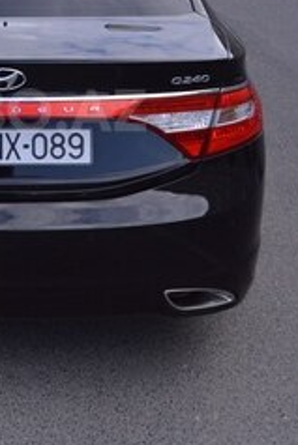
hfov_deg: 17.1
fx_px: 968
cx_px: 2
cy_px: 110
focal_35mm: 78
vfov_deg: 25.6
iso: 800
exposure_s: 1/2000
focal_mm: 25
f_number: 5.6
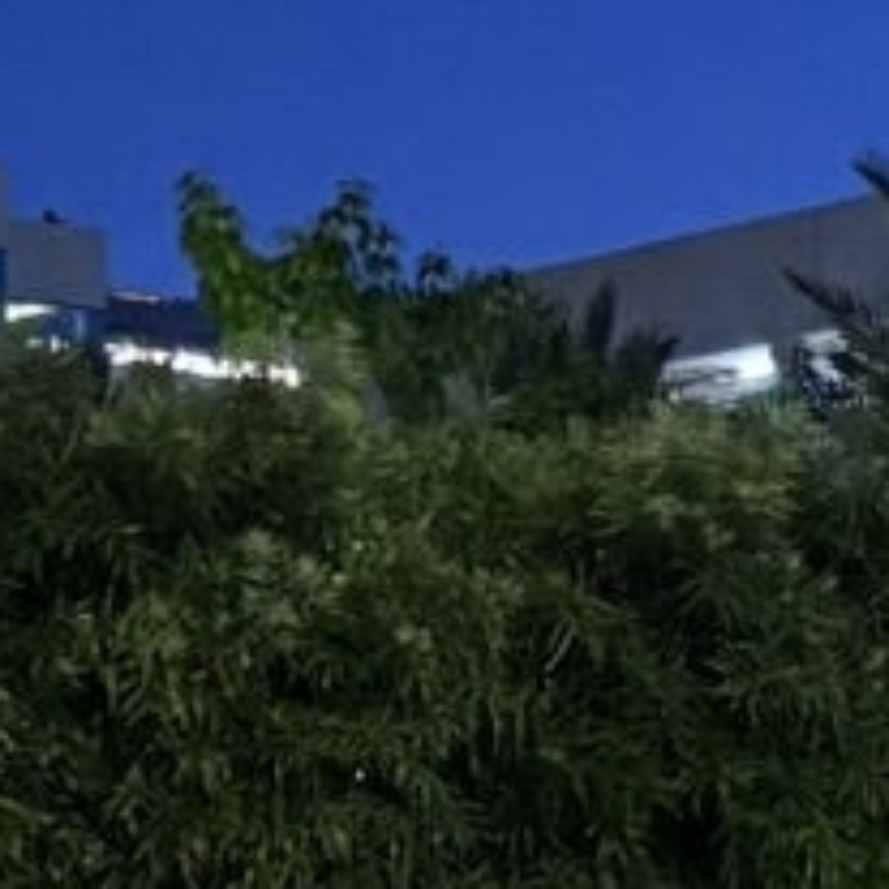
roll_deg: -0.2
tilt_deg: -4.5
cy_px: 1993
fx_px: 6596
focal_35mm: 227
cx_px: 1142
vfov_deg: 7.3
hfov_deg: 7.6
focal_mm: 5.96
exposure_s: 1/30
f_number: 1.6
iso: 640
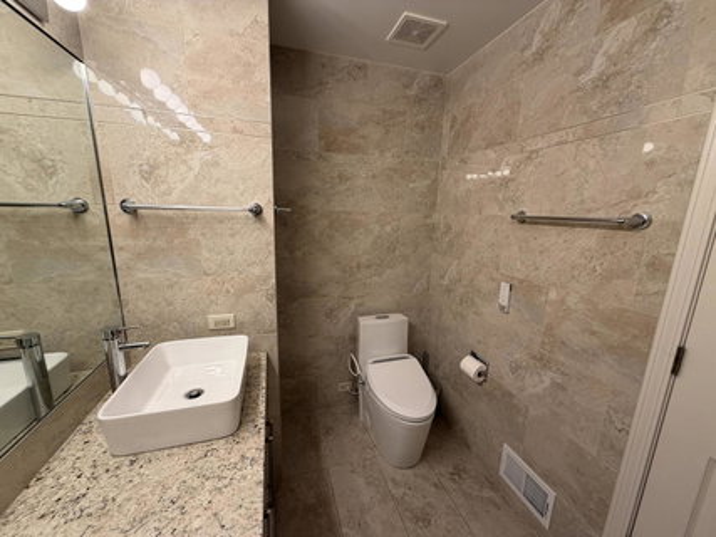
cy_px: 268
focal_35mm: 14
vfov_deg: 85.6
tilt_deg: -11.4
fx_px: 289
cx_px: 358
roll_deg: -1.9
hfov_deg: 102.1
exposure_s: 1/120
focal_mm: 2.22
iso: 160
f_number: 2.2
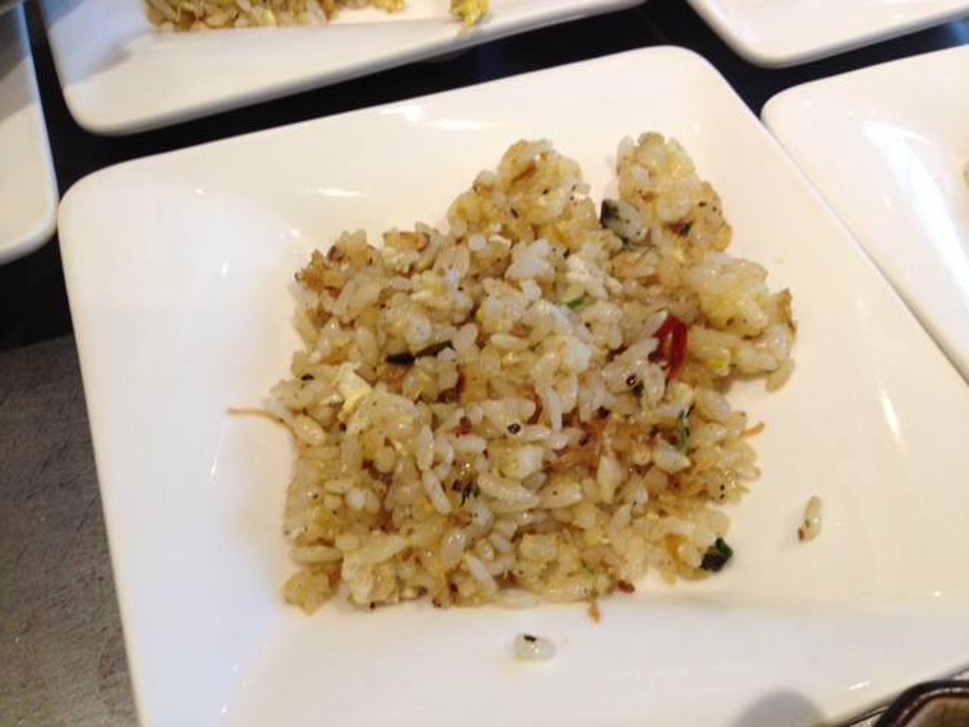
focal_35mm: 35
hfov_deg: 52.6
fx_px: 980
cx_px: 484
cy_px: 364
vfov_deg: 40.7
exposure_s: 1/20
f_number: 2.4
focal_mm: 4.28
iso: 125
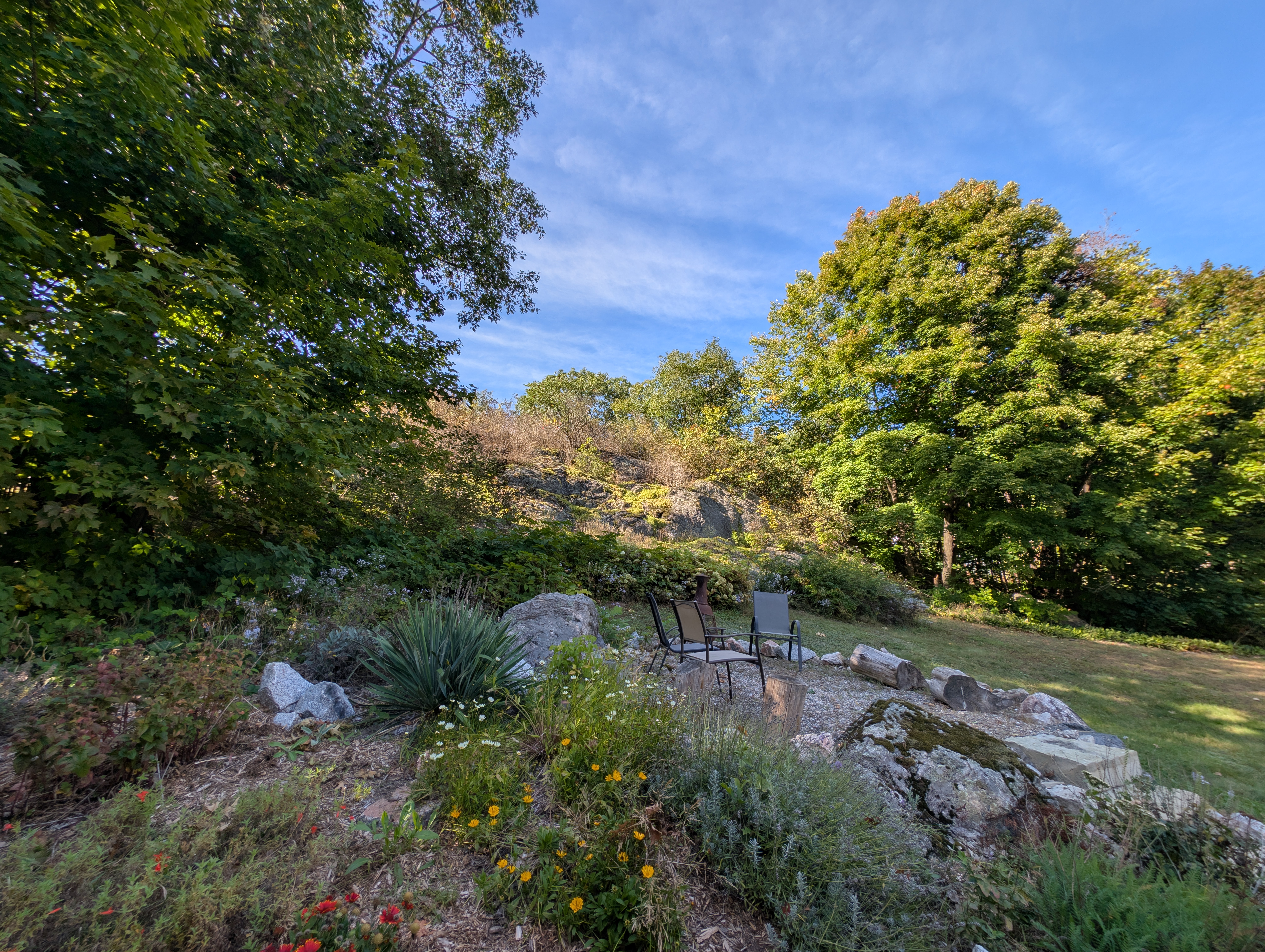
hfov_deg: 110.5
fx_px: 439
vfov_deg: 94.6
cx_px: 632
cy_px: 476
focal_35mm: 12
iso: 41
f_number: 1.95
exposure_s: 1/661
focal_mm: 2.23
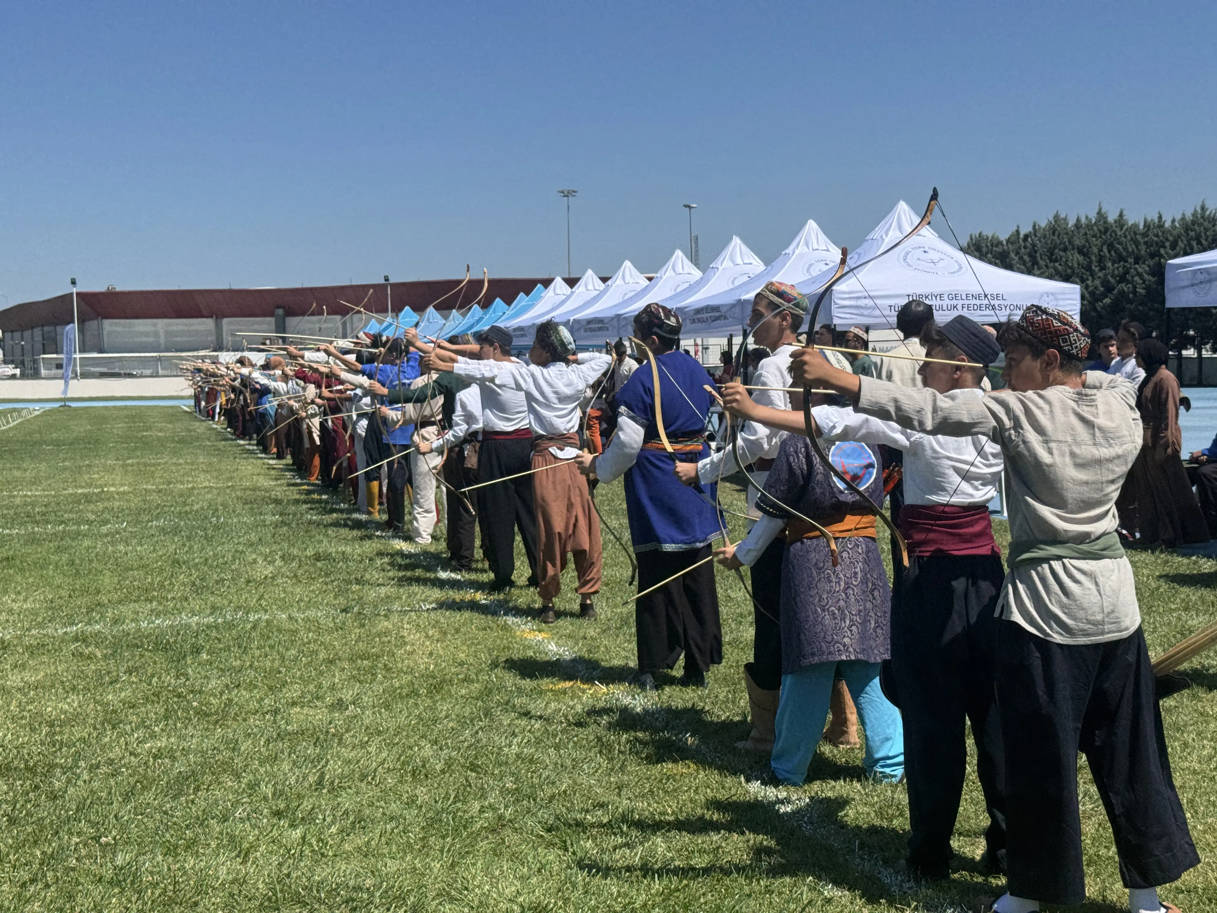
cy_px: 456
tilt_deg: -2.7
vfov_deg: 30.3
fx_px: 1688
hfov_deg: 39.7
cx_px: 608
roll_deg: +0.9
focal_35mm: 48
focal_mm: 6.76
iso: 64
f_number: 1.78
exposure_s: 1/6410
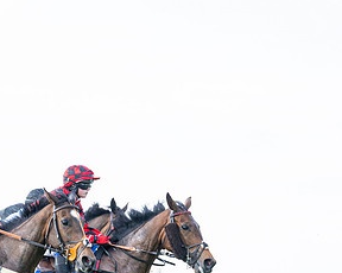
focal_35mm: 163
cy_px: 264
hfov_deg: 11.7
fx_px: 1649
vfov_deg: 9.4
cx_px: -32
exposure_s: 1/2500
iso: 1000
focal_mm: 74
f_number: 4
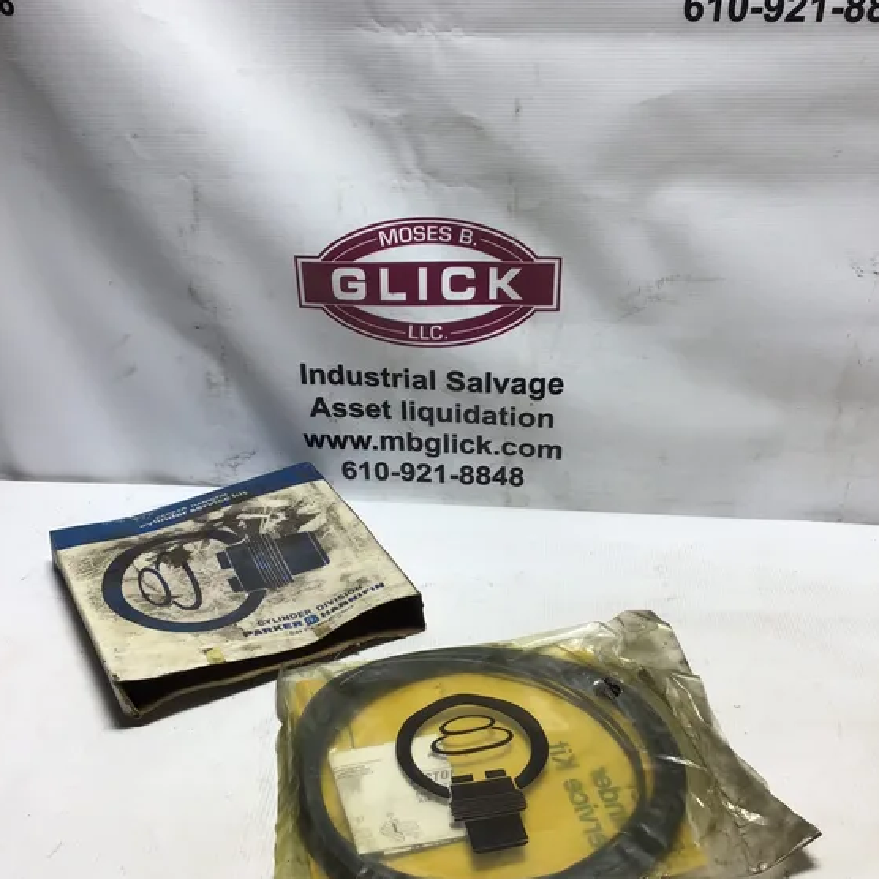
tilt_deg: -27.7
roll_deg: +0.5
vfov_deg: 44.9
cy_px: 473
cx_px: 437
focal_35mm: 37
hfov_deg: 44.9
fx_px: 1063
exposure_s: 1/120
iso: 25
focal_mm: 3.3
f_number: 2.4
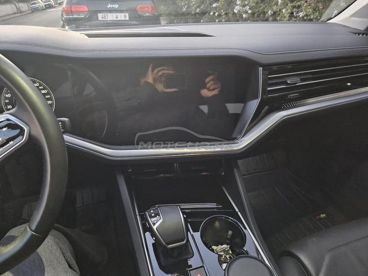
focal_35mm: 24
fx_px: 255
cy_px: 138
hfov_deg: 71.6
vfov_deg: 56.8
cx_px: 184
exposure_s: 1/17
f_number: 1.8
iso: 1250
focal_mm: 5
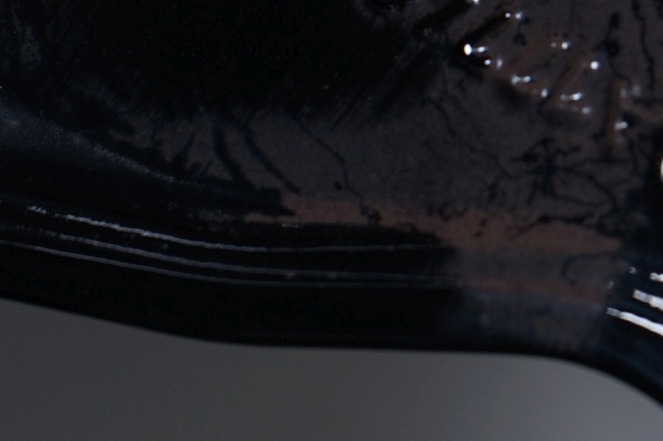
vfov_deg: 7.3
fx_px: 3460
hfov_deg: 10.9
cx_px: 530
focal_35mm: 188
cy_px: 1
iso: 250
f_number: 7.1
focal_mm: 63
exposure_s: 1/100
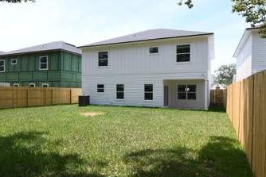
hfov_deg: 75.9
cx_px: 143
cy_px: 87
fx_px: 170
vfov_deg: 55.2
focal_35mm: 23
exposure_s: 1/125
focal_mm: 11
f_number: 8
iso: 125
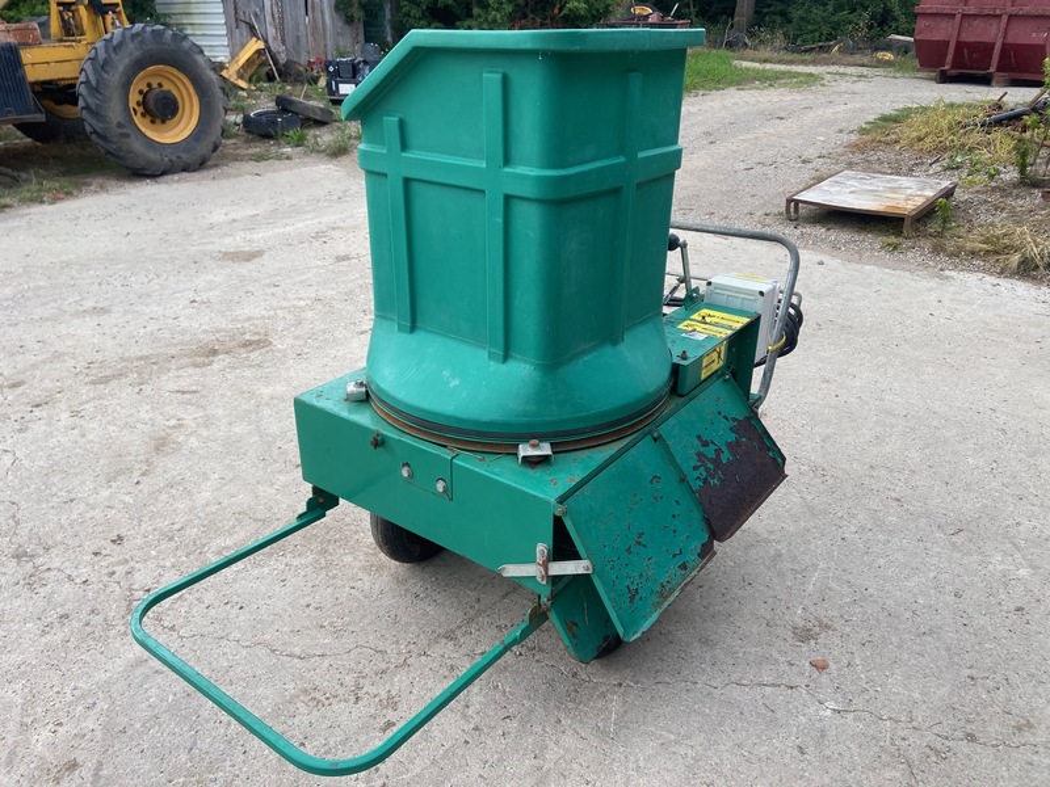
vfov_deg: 53.1
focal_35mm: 26
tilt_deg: -27.0
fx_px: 789
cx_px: 525
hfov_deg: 67.3
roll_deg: -1.9
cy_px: 394
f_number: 1.8
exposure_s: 1/431
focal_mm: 4.25
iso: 32
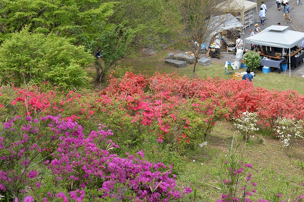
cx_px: 152
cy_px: 101
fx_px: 422
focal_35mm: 50
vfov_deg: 26.9
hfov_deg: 39.6
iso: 200
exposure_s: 1/250
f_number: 8
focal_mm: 50
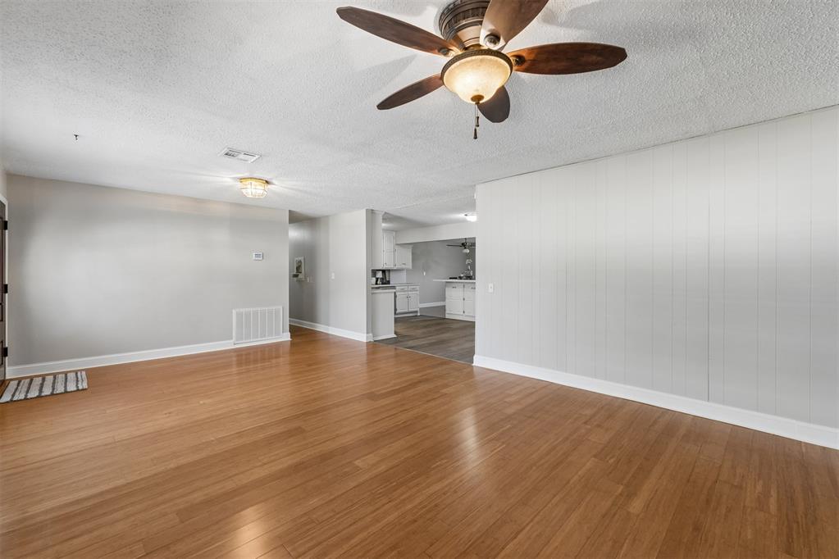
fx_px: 350
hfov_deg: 100.4
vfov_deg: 77.3
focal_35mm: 15
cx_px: 420
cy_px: 280
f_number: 7.1
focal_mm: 10
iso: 200
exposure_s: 1/20
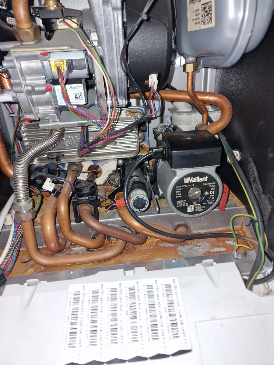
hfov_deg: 58.9
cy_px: 182
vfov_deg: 73.9
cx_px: 137
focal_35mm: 23
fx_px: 243
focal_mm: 6.4
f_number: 1.8
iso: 50
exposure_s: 1/50
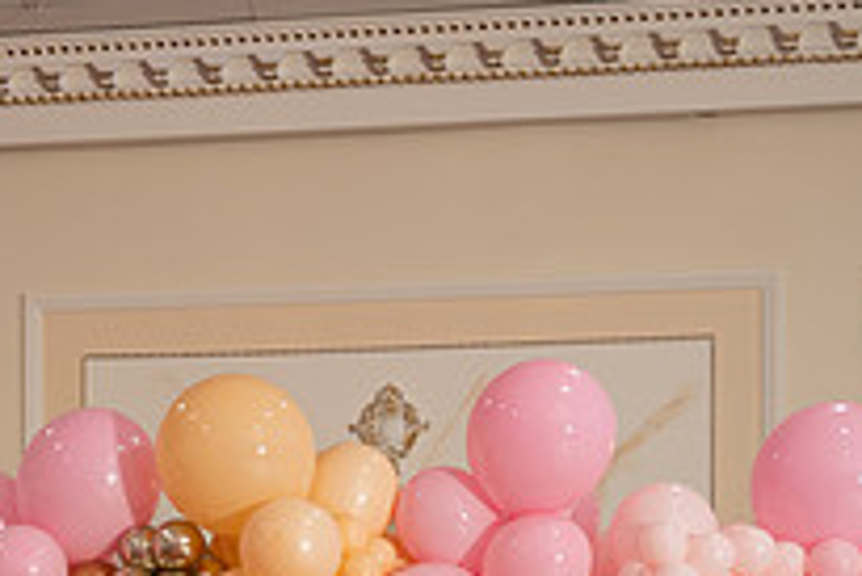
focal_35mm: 97
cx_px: -42
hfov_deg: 20.2
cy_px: 700
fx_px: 2324
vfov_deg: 13.7
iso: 400
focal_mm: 34
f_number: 2.8
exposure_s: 1/80
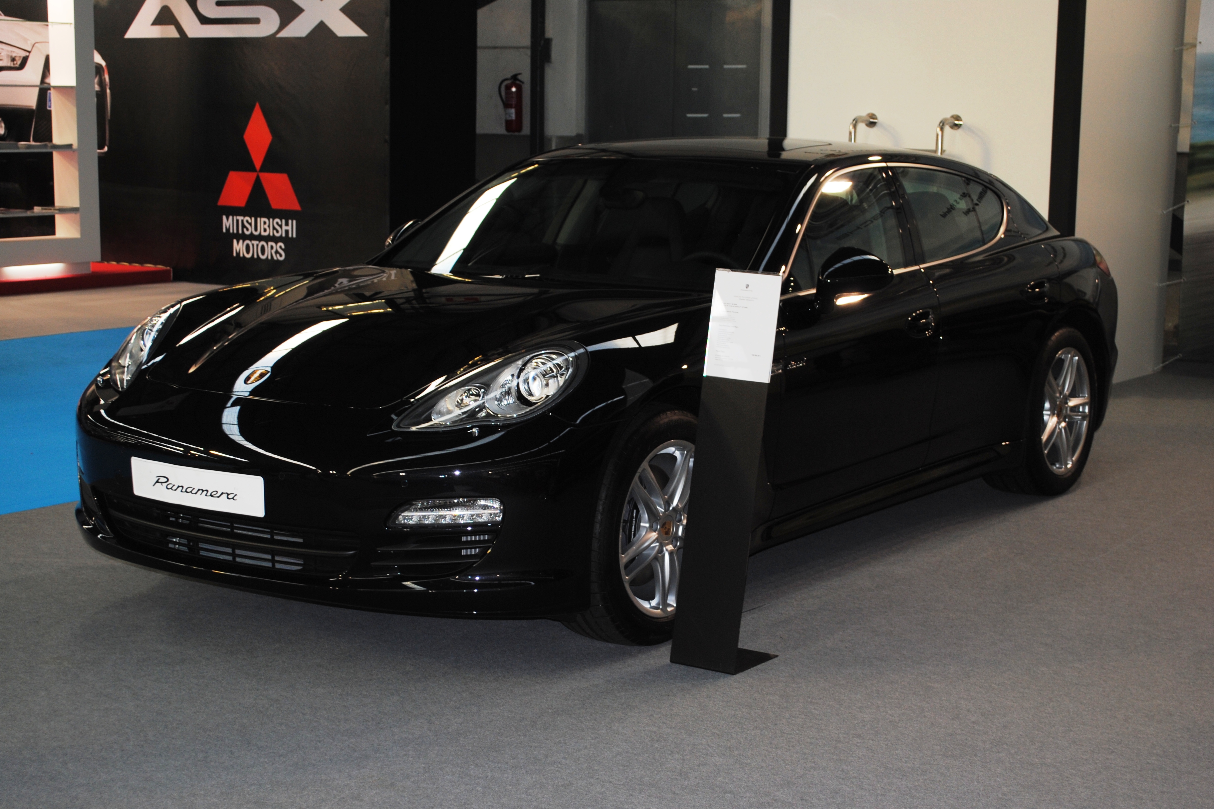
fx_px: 1821
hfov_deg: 36.9
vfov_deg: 25.1
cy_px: 404
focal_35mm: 54
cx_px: 607
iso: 200
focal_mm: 36
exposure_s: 1/60
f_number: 5
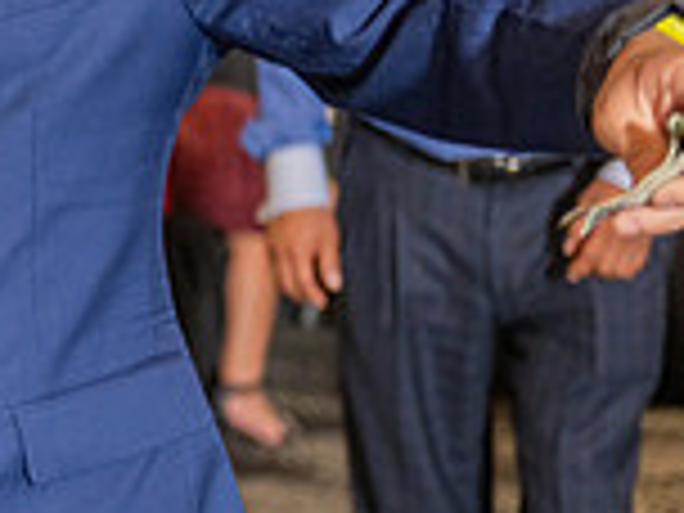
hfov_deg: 9.8
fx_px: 3774
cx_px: -536
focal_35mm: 191
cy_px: 182
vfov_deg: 7.8
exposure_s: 1/125
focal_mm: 52
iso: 800
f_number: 2.8
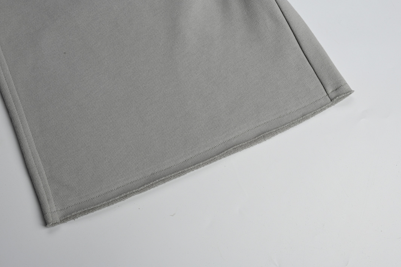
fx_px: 568
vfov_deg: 26.5
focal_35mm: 51
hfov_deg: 38.9
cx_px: 204
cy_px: 132
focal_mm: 50
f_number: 16
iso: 100
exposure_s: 1/100
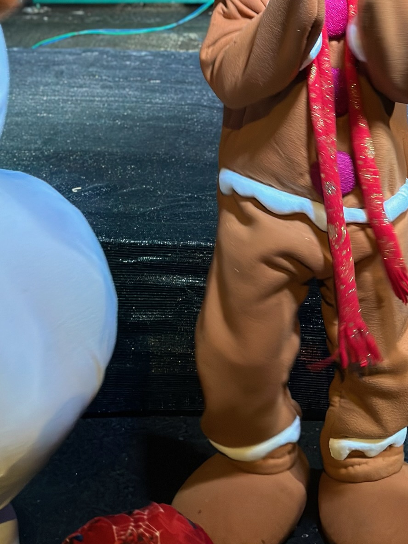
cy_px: 75
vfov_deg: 23.1
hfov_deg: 17.6
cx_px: 346
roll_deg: -1.6
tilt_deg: -18.9
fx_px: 1304
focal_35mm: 83
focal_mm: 6.86
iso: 500
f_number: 1.78
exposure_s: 1/40
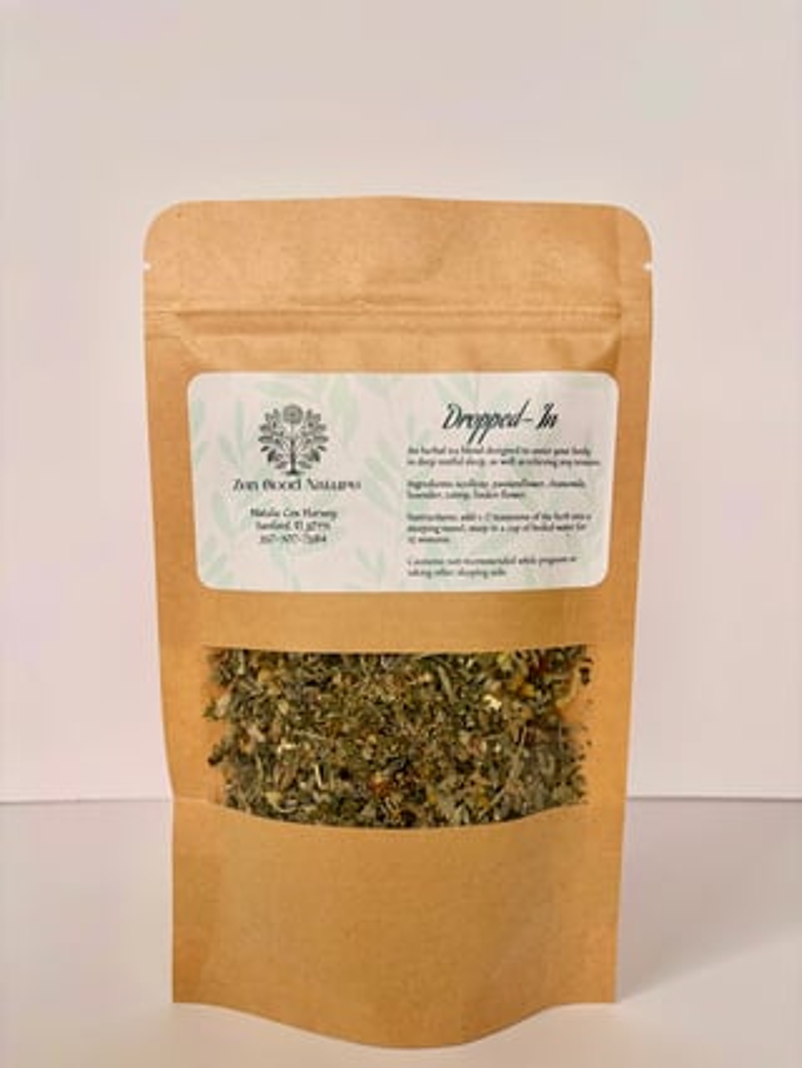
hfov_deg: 53.1
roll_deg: -0.7
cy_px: 534
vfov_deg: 67.3
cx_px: 401
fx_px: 802
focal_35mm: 26
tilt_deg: -5.2
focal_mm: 5.96
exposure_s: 1/213
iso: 40
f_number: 1.6
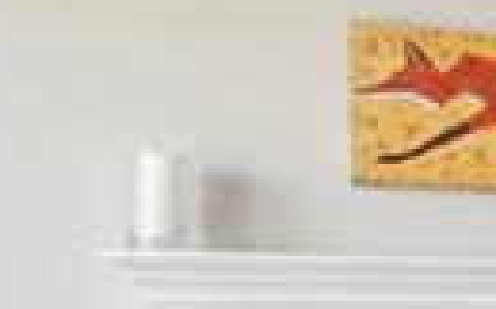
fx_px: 1013
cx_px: 1110
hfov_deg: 16.4
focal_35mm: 75
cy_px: 366
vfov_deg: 16.6
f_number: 6.7
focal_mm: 15
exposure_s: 1/10
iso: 200
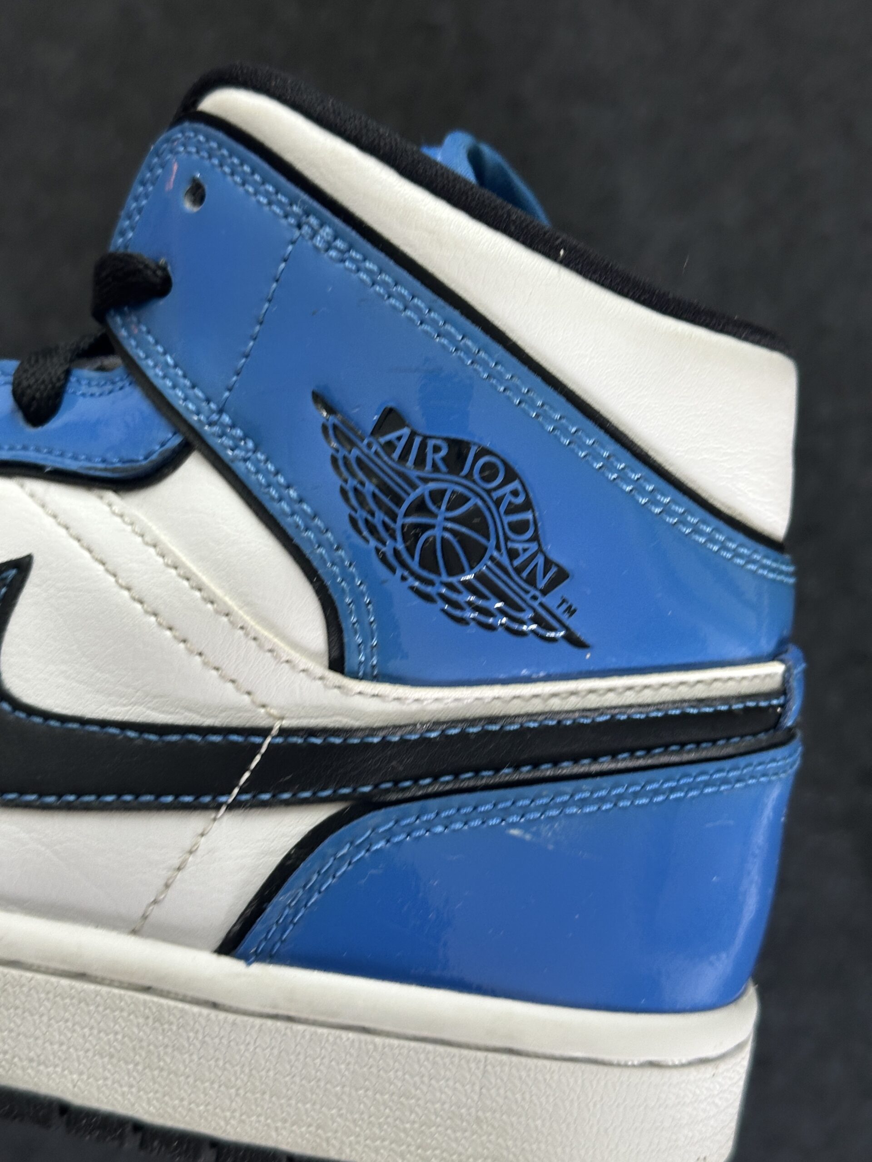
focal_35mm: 48
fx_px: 1612
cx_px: 436
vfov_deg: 39.7
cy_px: 581
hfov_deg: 30.3
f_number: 1.78
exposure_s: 1/50
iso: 160
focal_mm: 6.86
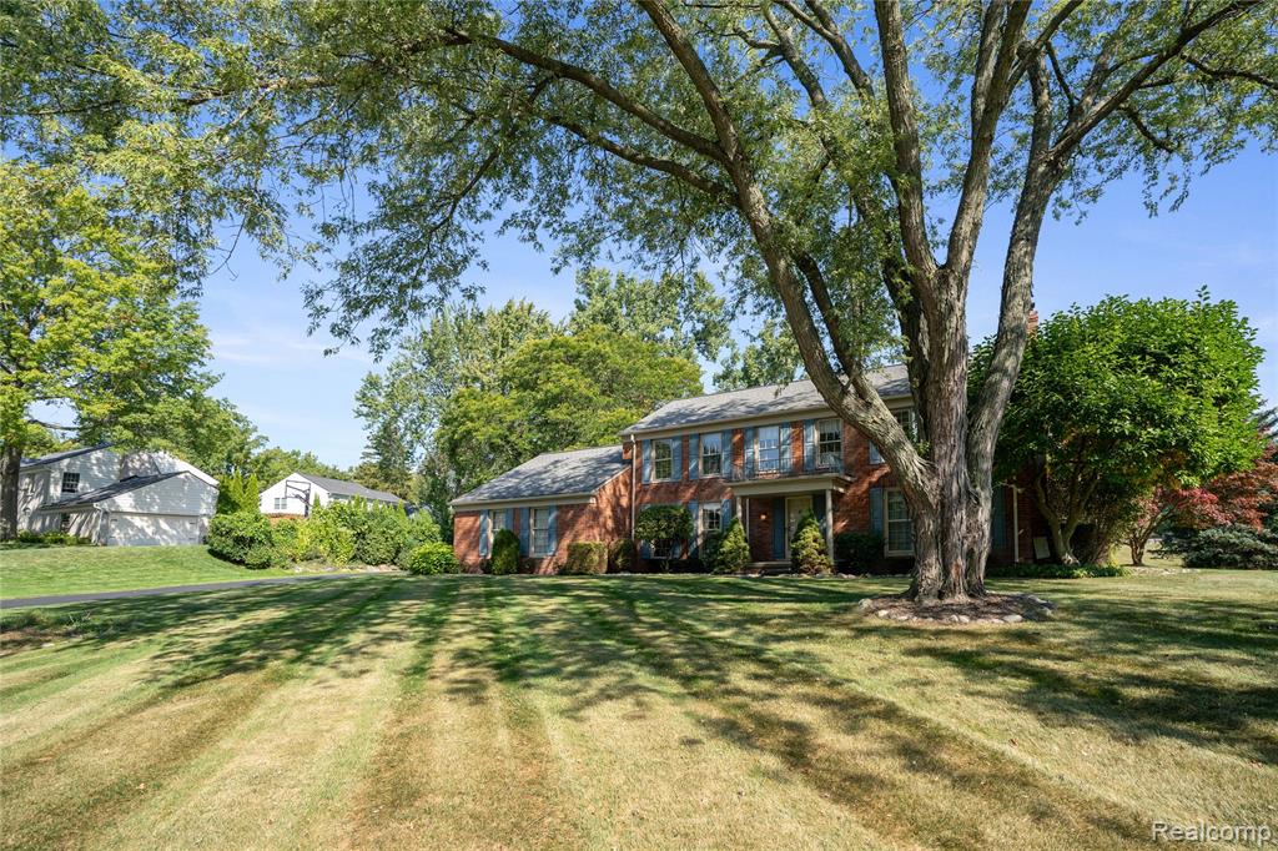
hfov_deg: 96.8
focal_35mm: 16
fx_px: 568
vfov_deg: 73.7
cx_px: 639
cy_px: 426
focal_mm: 16
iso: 80
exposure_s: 1/160
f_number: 5.6
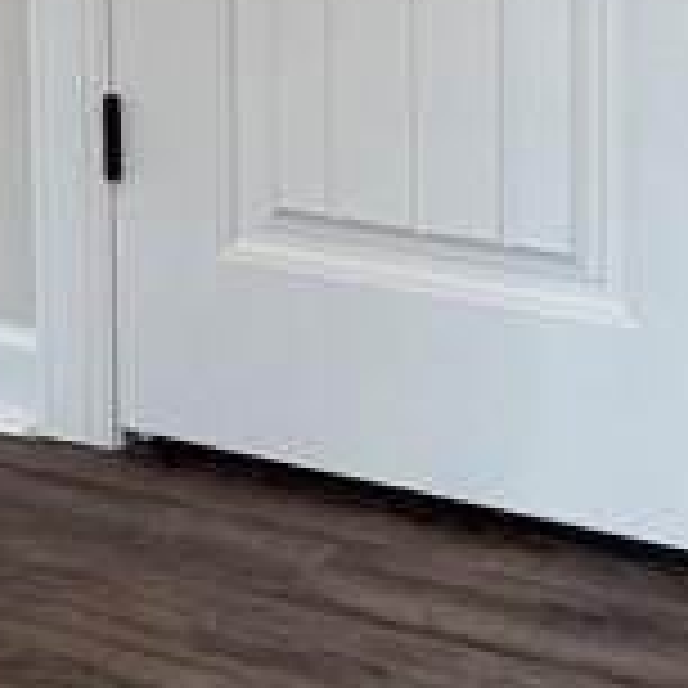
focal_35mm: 142
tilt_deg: -7.6
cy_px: -283
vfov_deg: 11.8
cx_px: -1295
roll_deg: +4.2
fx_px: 3193
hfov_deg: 9.8
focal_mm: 6.76
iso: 160
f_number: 1.78
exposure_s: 1/120
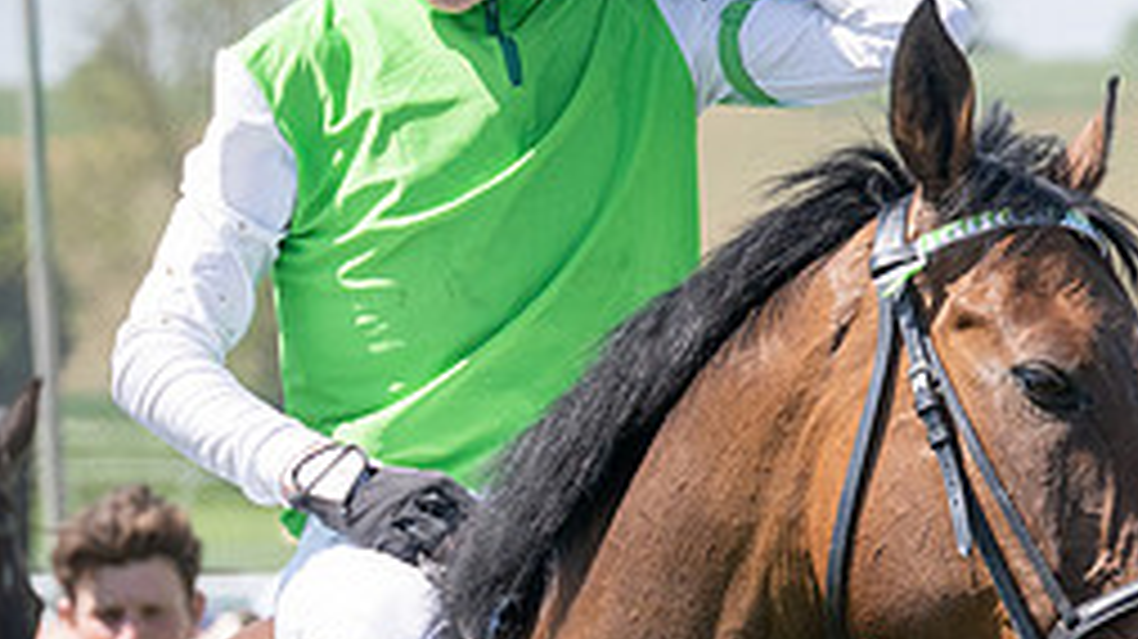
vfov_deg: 2.9
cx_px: 910
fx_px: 12486
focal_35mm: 414
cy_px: 554
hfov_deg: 5.2
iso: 400
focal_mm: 98
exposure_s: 1/2000
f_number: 5
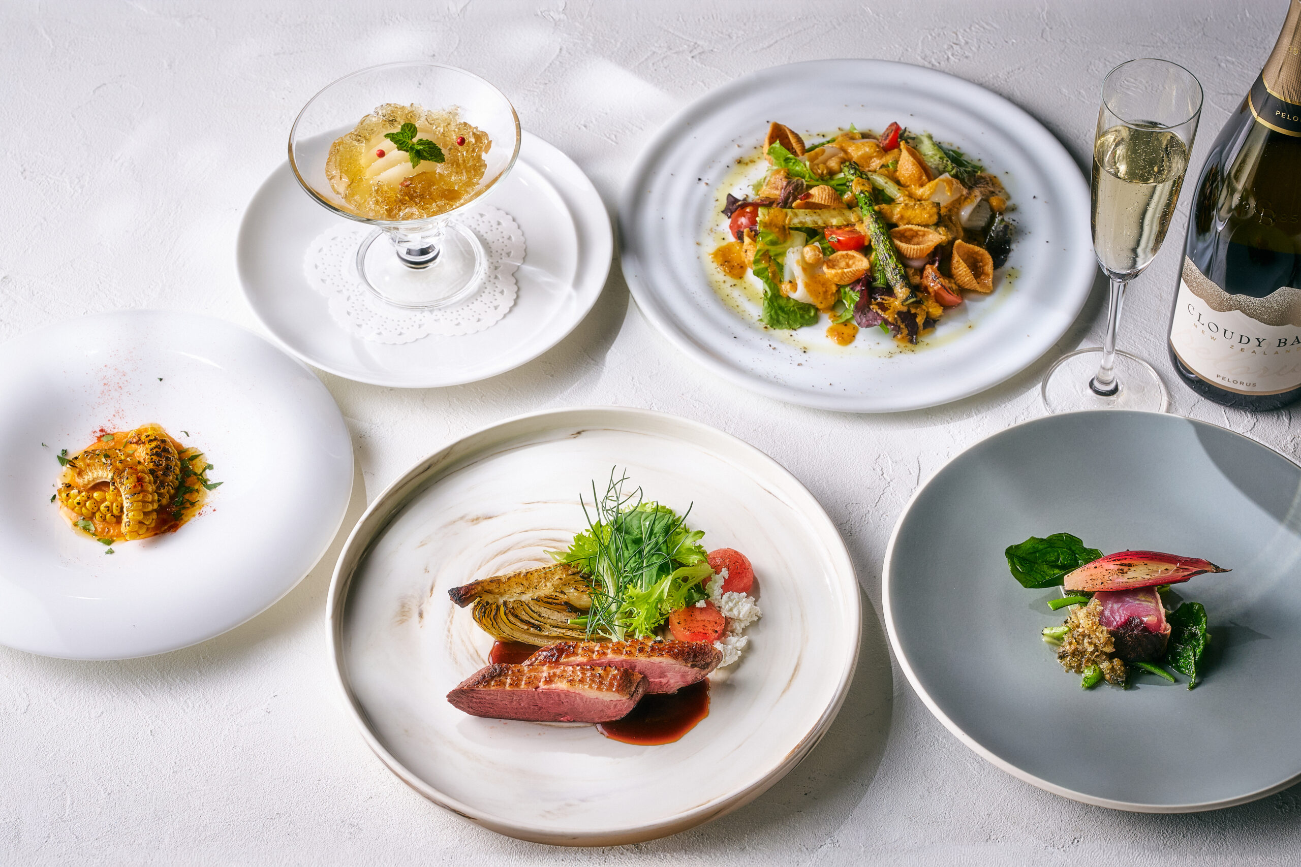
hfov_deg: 22.4
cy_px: 434
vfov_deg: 15.0
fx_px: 3289
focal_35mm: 91
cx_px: 650
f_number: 7.1
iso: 125
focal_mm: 61
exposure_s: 1/200
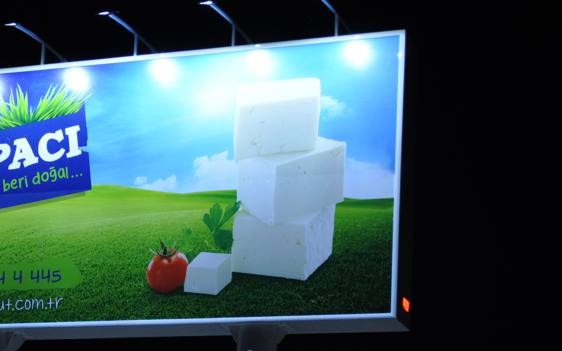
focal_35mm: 107
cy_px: 254
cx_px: 146
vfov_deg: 12.2
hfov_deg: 19.3
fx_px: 1639
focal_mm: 40
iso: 800
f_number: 5.3
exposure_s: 1/10
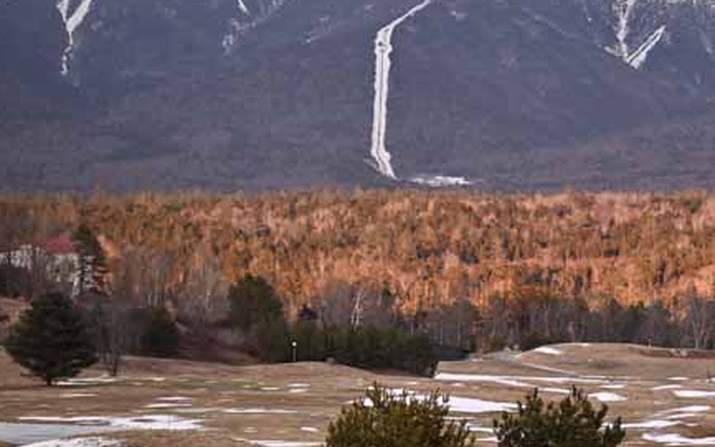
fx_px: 4406
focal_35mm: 226
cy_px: 89
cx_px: 654
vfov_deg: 5.8
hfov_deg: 9.2
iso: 200
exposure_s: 1/125
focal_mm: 120
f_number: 4
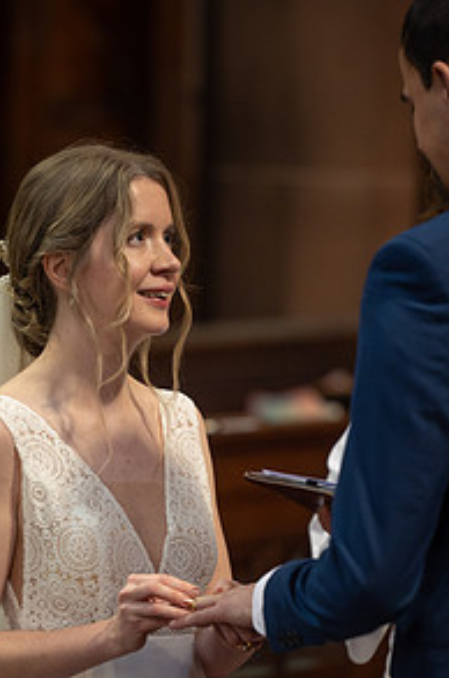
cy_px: 447
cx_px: 205
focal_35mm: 300
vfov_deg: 6.9
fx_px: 5639
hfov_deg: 4.6
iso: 1600
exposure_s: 1/125
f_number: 2.8
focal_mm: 195
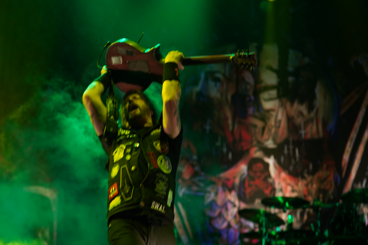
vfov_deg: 14.6
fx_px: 961
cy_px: 122
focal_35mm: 94
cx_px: 184
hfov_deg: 21.7
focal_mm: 94
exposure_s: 1/80
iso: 200
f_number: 4
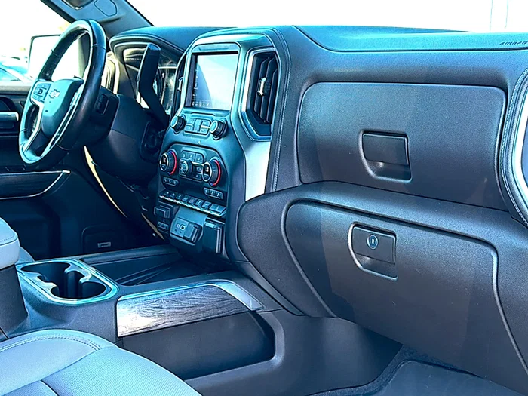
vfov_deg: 37.7
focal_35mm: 38
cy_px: 198
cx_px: 264
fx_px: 580
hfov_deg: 49.0
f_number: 1.78
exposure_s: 1/121
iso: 100
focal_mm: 6.76
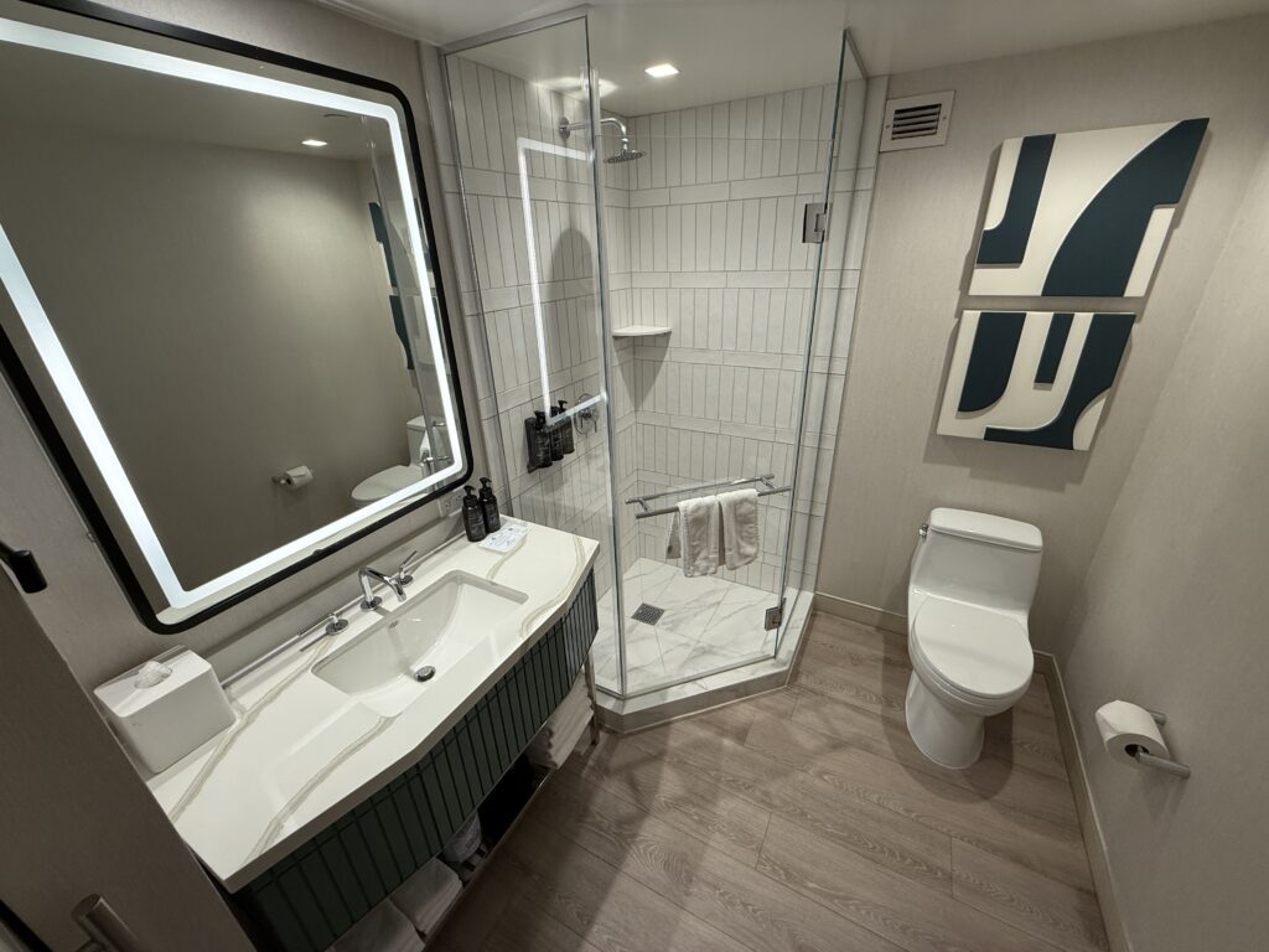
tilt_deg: -24.3
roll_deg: +2.2
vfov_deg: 85.7
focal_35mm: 14
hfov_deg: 102.1
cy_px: 476
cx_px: 634
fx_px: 513
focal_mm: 2.22
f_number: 2.2
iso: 100
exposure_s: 1/120
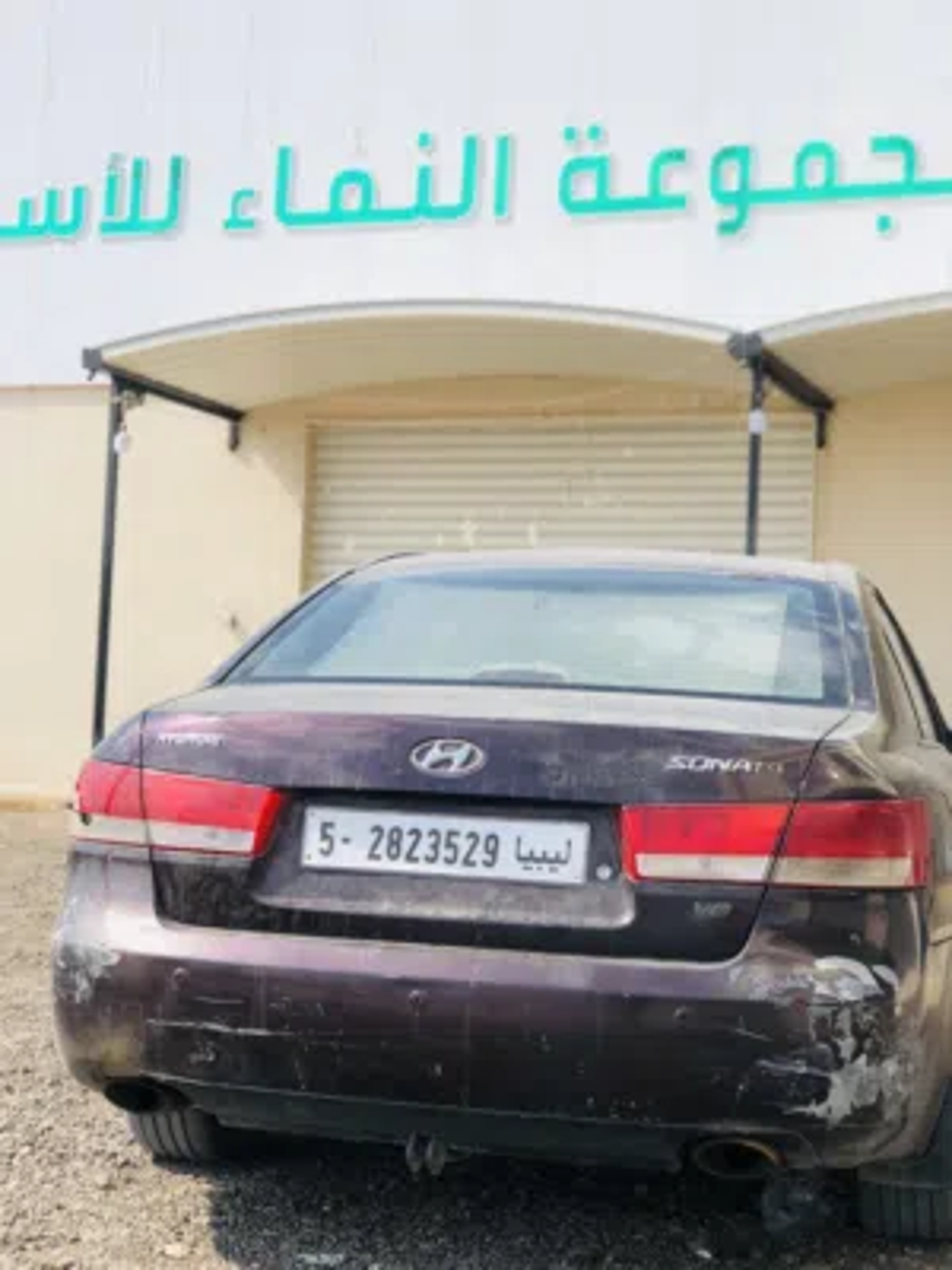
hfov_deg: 25.7
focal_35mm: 57
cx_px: 476
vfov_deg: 33.8
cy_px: 635
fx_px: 2090
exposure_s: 1/727
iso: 20
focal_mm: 6.6
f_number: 2.8
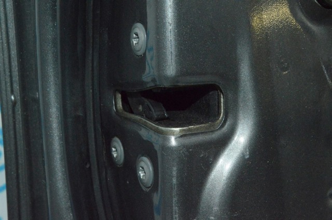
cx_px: 166
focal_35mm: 51
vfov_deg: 26.4
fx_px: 470
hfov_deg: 38.9
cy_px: 110
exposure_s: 1/160
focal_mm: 34
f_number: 16
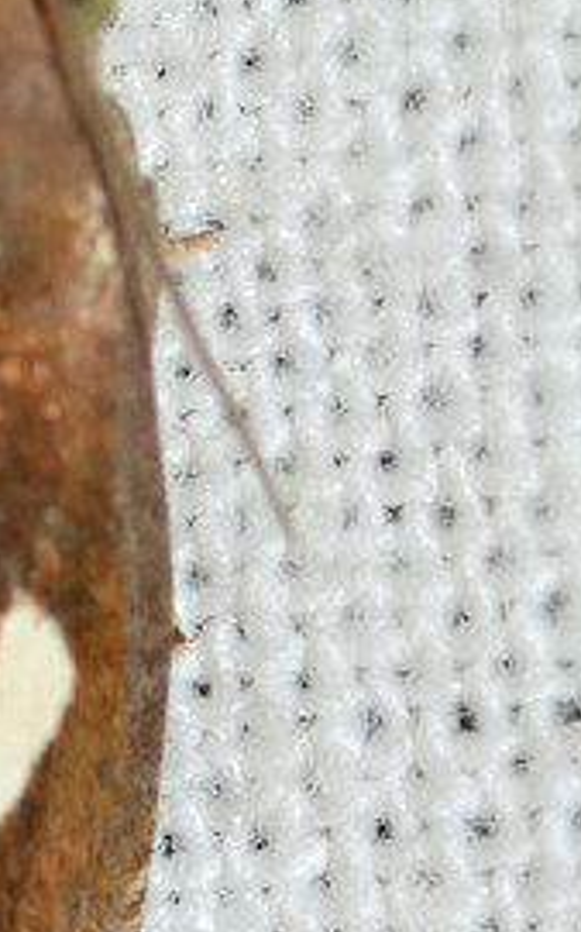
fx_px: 9160
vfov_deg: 5.8
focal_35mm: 361
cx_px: -103
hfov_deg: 3.6
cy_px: 691
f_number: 18
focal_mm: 100
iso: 100
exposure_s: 1/200
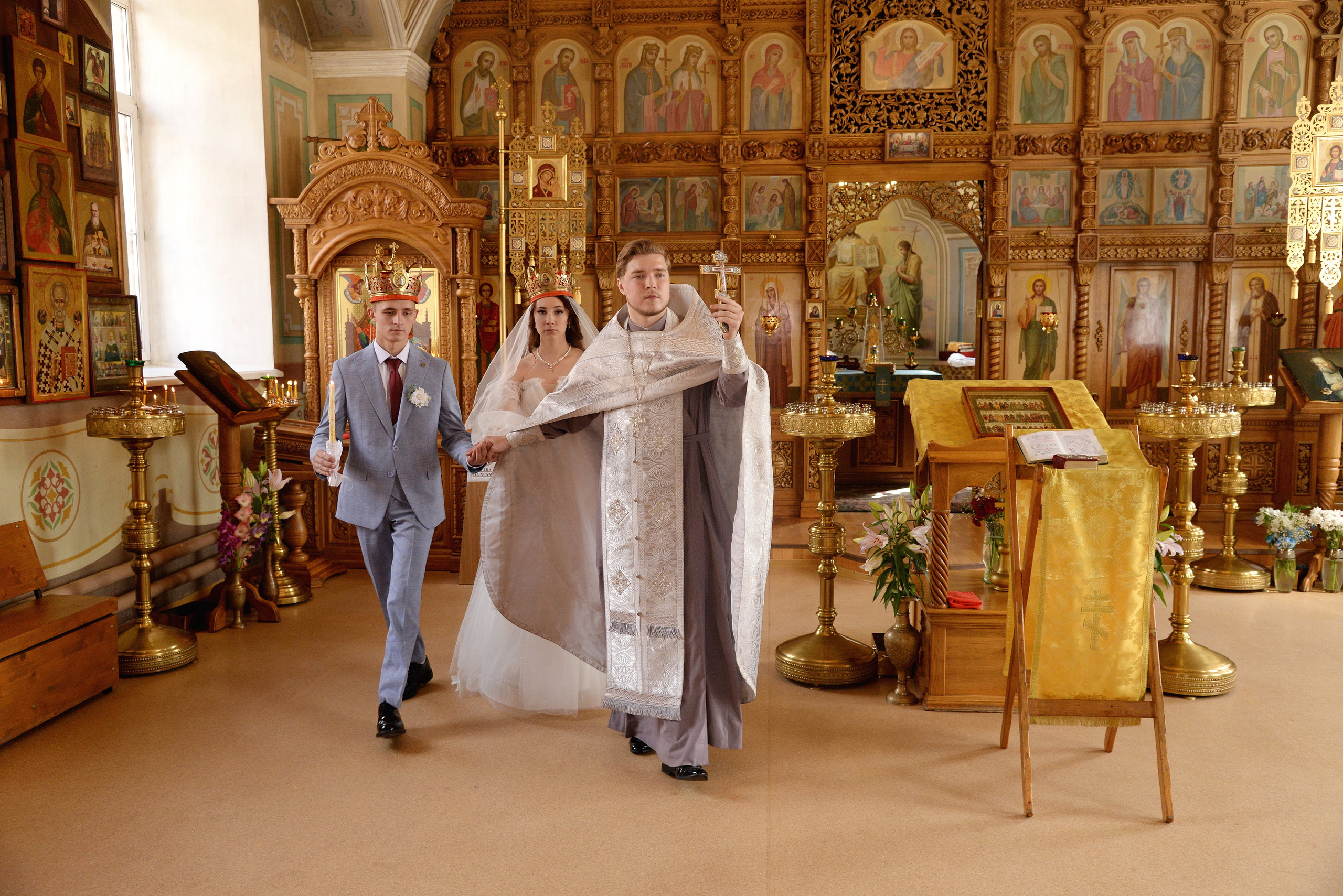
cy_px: 448
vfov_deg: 43.6
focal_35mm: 30
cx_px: 672
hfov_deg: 61.9
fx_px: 1120
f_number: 4.5
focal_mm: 30
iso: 1000
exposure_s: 1/125
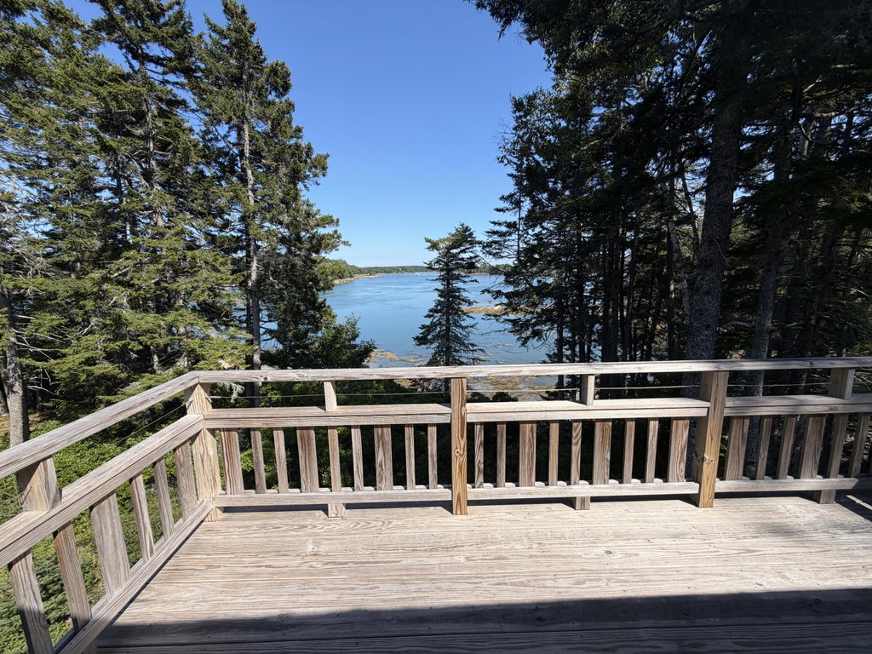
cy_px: 327
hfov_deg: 102.1
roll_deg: +0.7
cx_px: 436
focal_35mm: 14
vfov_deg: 85.7
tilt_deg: -9.8
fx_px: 353
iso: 20
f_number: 2.2
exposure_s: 1/779
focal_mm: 2.22
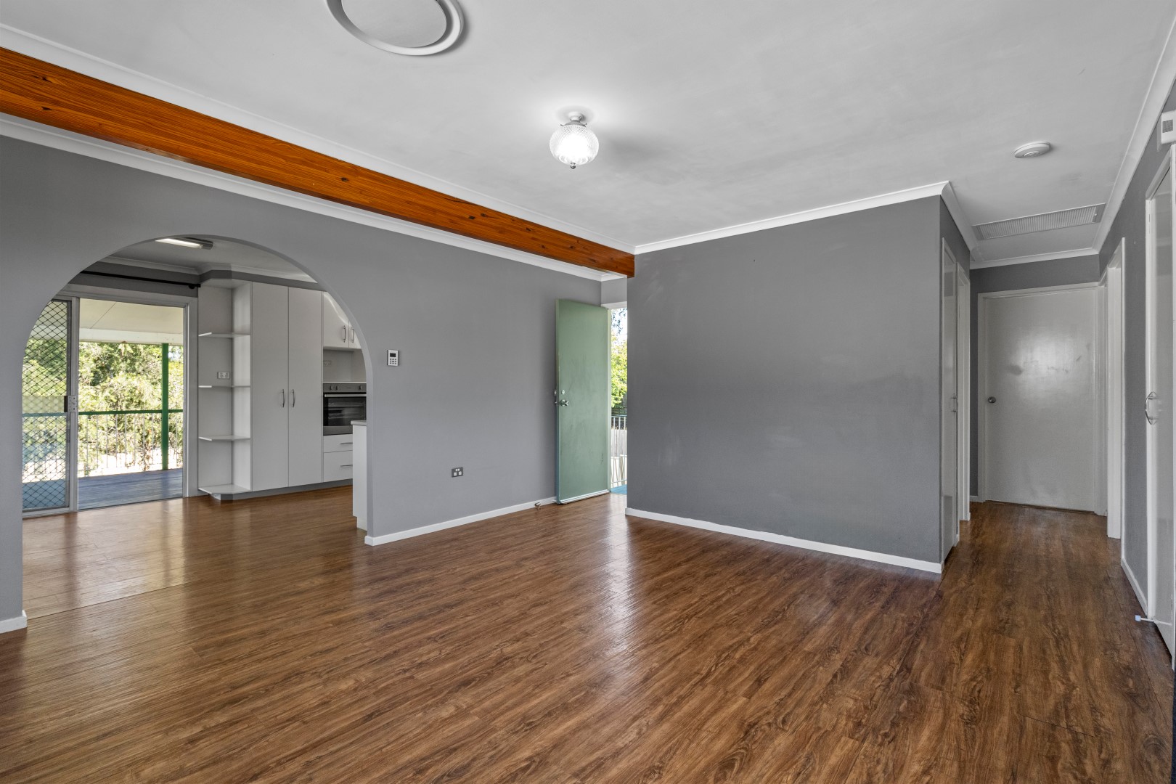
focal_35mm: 16
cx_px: 588
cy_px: 392
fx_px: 523
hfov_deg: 96.7
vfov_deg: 73.7
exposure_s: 1/250
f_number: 7.1
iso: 1600
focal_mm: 16
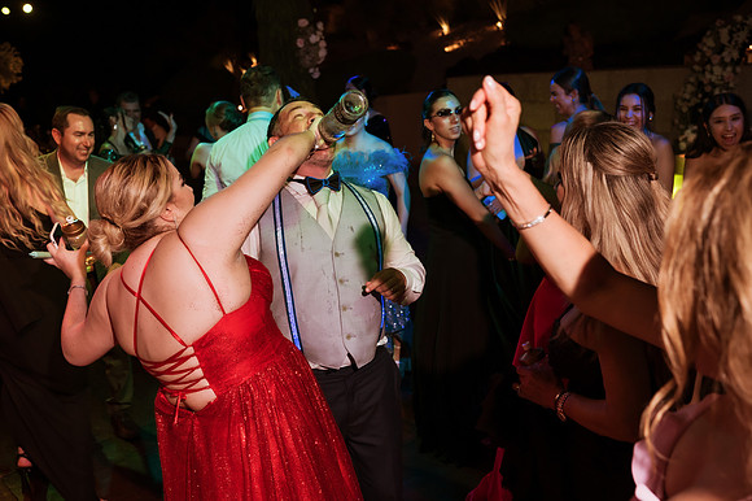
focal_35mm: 38
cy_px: 265
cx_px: 346
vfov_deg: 35.0
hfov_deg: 50.6
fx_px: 794
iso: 2000
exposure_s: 1/250
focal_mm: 35
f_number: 4.5
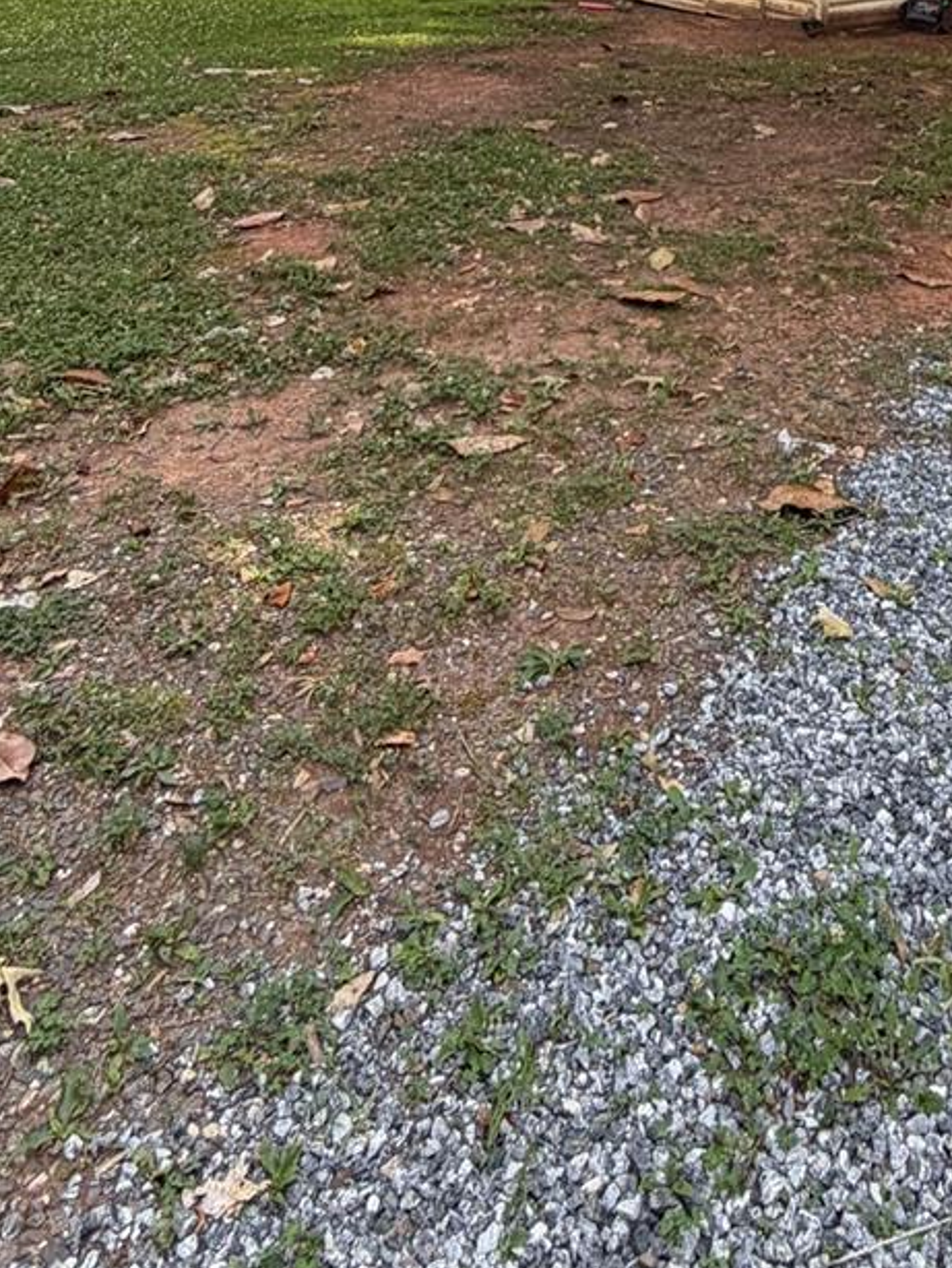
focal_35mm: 35
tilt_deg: -1.8
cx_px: 758
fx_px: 1283
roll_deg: +1.6
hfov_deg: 39.2
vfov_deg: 41.1
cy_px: -153
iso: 64
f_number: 2.2
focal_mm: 2.22
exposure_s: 1/154
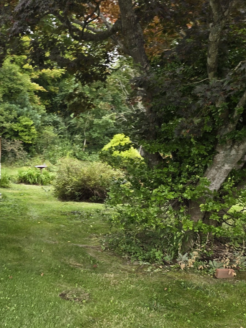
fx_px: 427
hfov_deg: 30.8
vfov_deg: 41.3
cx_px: 26
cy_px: 232
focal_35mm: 45
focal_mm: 6.3
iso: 32
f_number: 1.7
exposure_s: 1/180
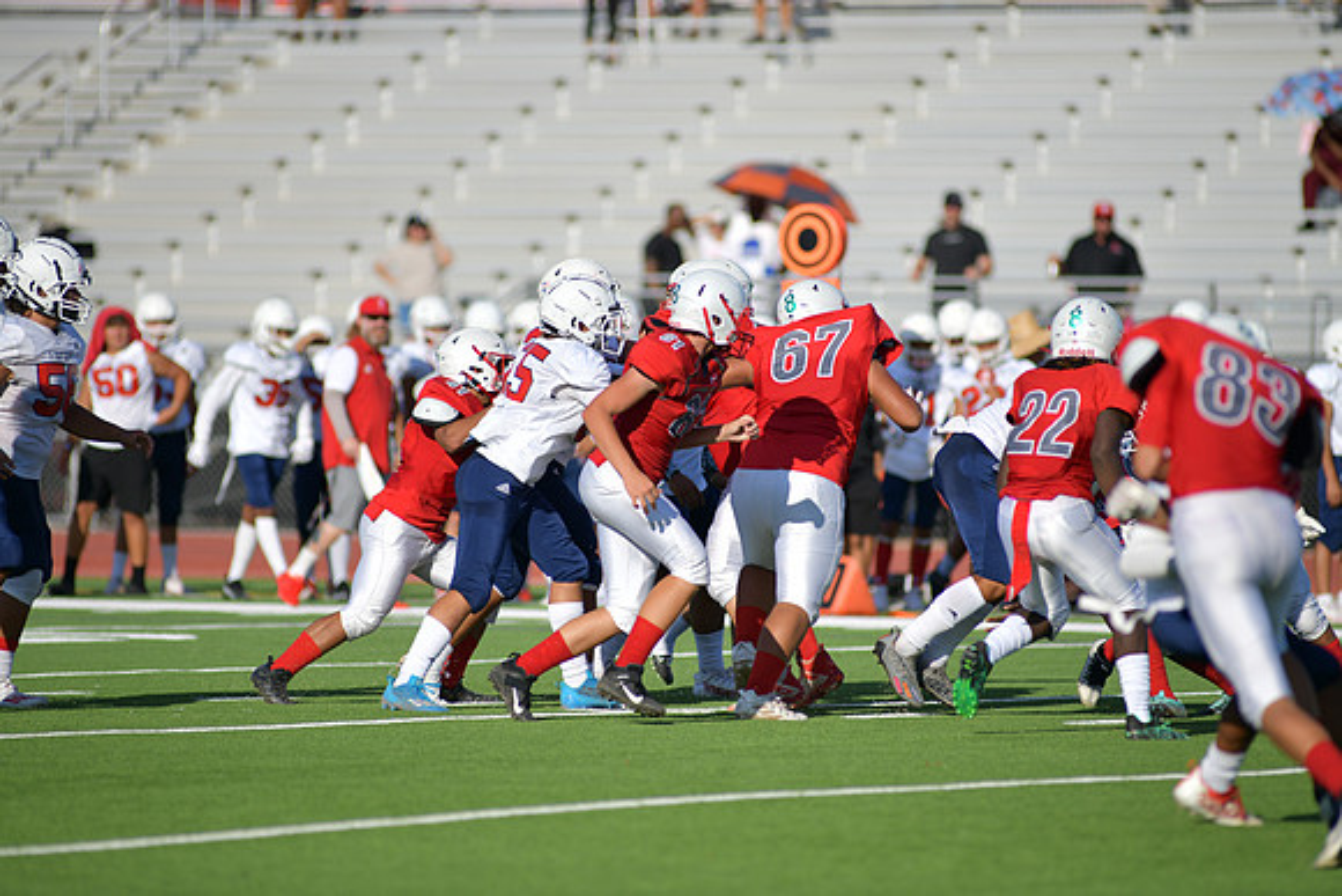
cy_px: 448
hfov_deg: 6.9
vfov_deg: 4.6
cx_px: 671
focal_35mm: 300
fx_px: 11185
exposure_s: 1/2000
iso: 64
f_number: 3.5
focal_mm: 300
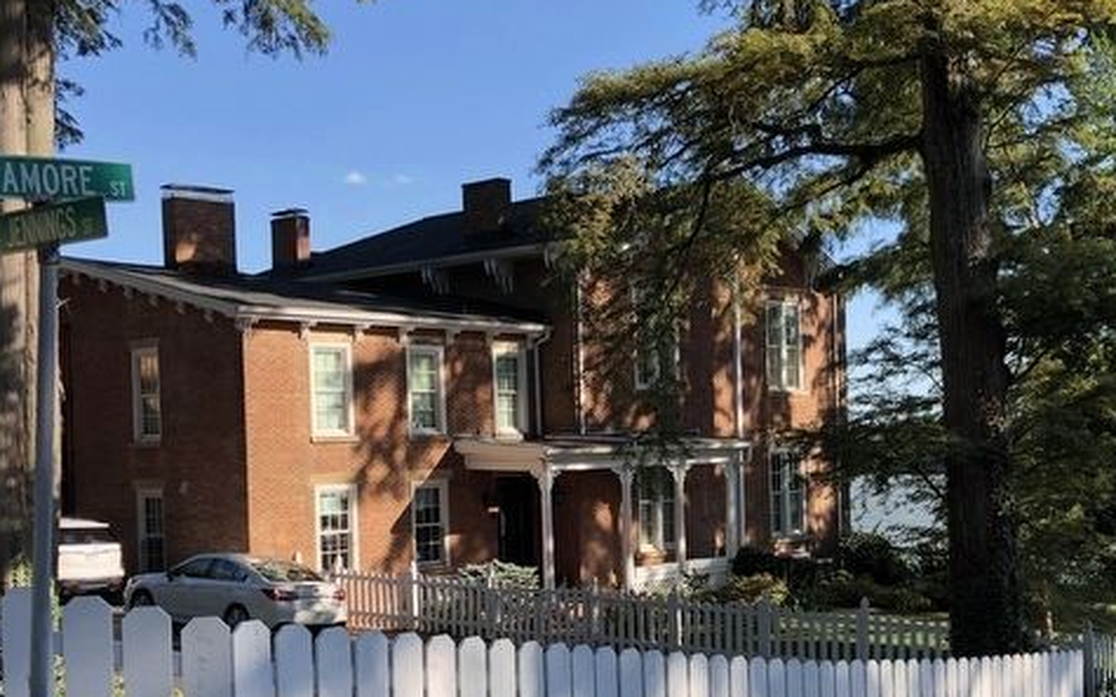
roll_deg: +2.5
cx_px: 686
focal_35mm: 50
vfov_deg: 25.6
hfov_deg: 40.1
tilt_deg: -1.9
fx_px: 1521
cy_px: 493
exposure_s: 1/725
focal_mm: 4
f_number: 1.8
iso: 20
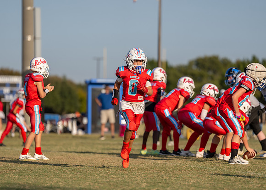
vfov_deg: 6.6
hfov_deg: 9.2
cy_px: 96
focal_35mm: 219
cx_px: 125
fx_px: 1655
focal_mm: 200
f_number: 3.2
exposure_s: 1/2000
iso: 125
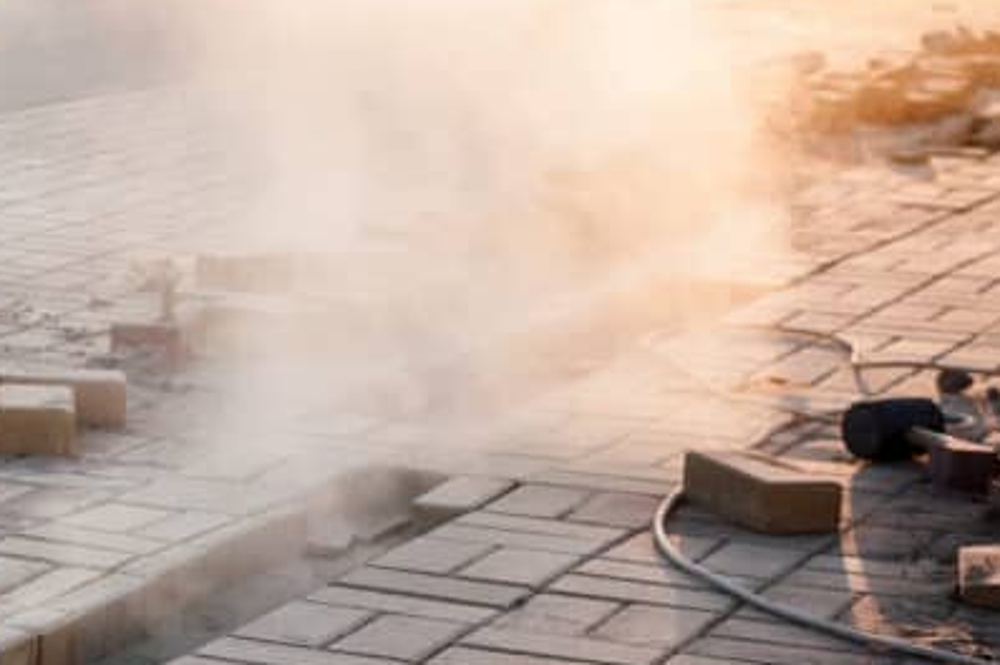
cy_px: 302
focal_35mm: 135
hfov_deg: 14.7
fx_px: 3755
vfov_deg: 10.1
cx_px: -156
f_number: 4
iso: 250
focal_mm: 35
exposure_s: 1/500
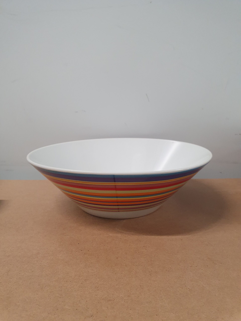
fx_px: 241
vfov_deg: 67.3
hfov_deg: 53.1
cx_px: 120
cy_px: 160
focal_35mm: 26
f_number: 2.4
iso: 200
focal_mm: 4.32
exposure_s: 1/50
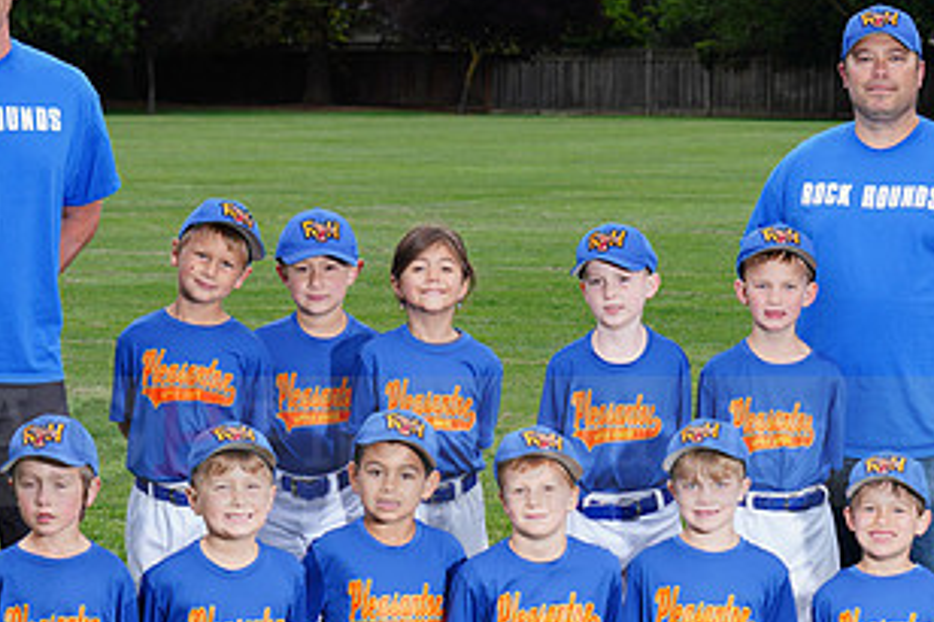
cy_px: 417
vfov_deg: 10.4
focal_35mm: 132
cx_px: 455
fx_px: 3423
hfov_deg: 15.5
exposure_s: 1/200
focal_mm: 70
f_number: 8
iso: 200
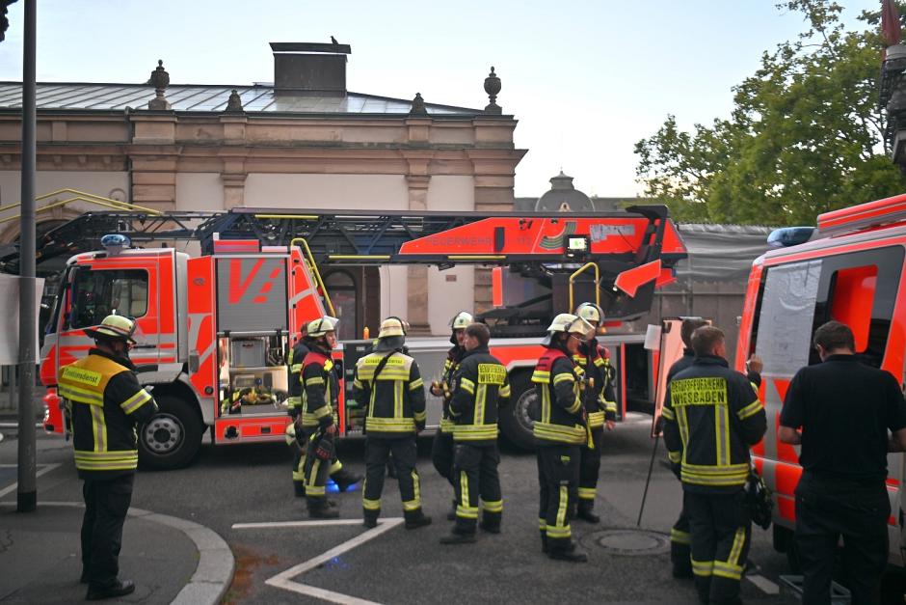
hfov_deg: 55.8
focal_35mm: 34
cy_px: 302
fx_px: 856
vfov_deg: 38.9
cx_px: 453
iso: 320
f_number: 3.2
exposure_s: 1/320
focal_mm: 34
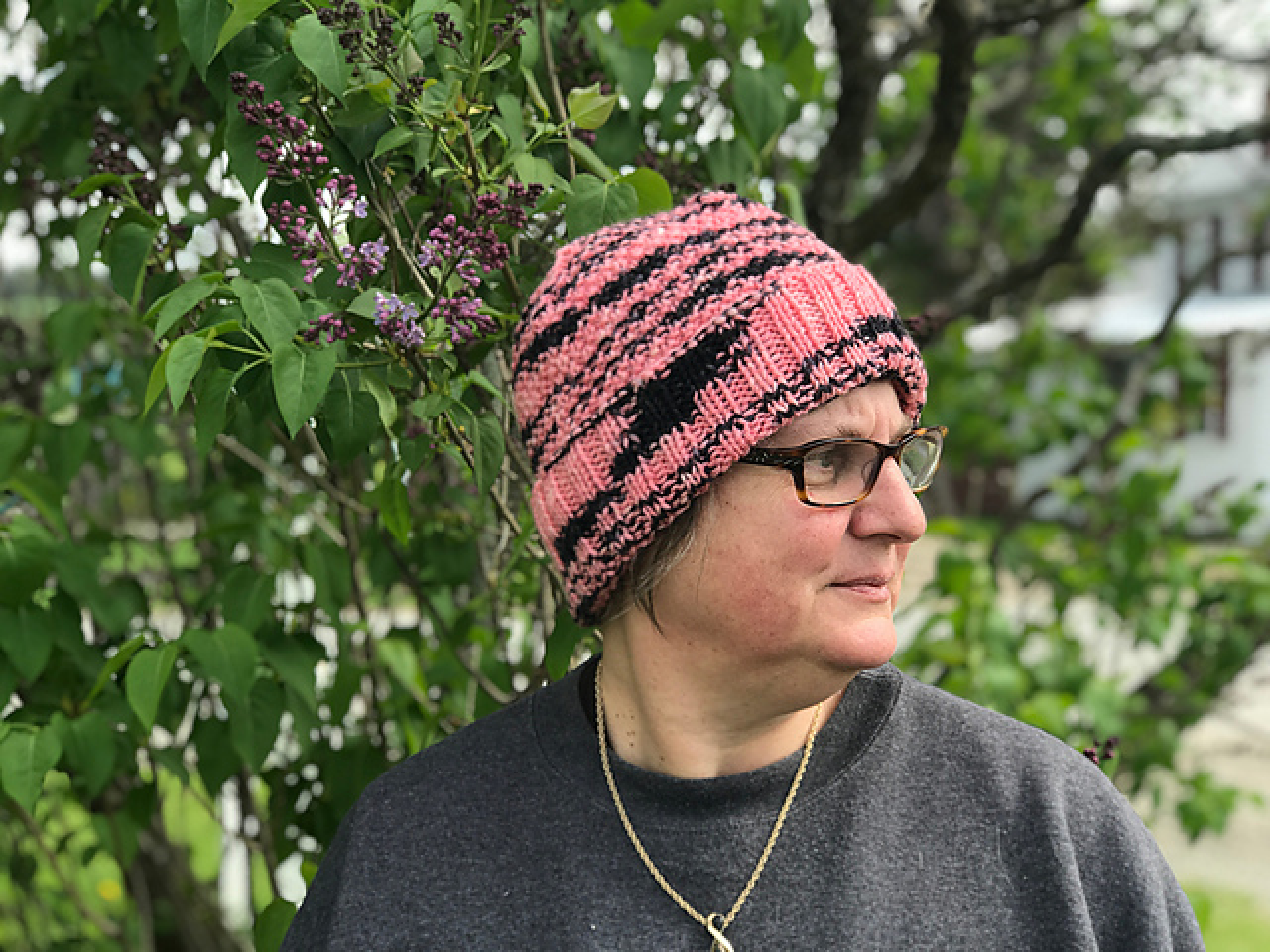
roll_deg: -0.3
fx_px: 2091
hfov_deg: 33.8
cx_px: 635
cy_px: 476
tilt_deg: -3.6
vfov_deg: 25.7
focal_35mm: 57
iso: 20
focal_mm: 6.6
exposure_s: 1/320
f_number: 2.8
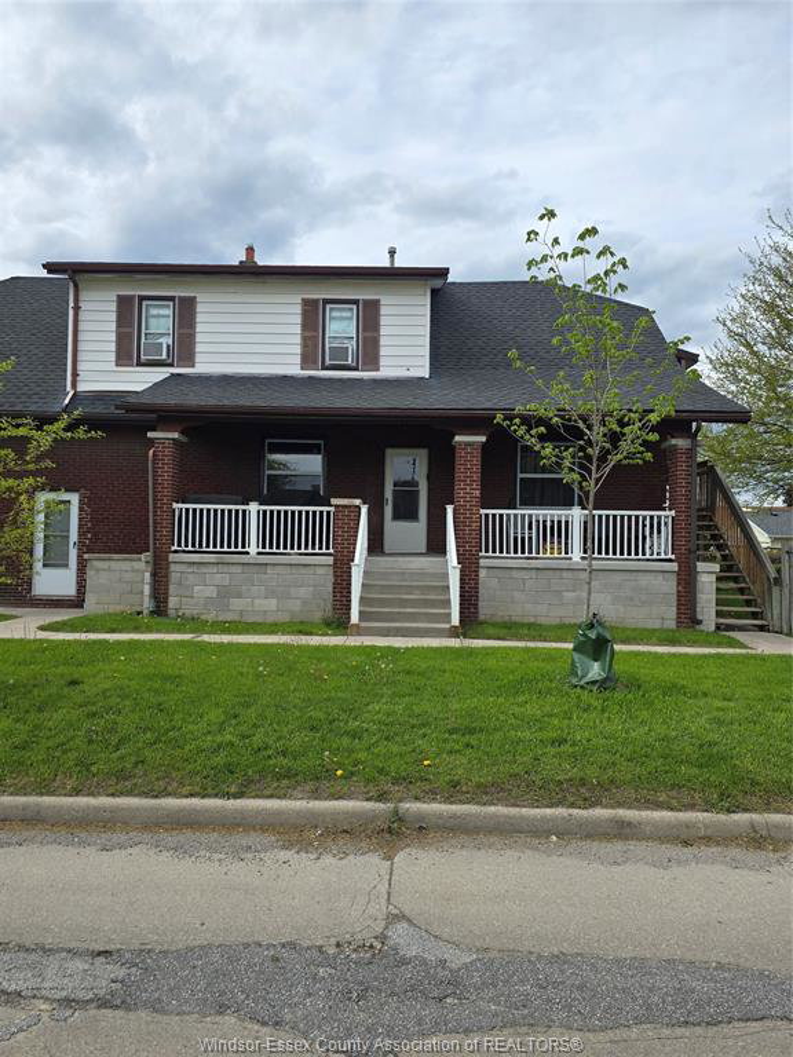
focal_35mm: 23
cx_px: 396
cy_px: 528
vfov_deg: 73.9
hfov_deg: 58.9
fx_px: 703
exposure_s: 1/773
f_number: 1.7
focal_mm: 6.3
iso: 12
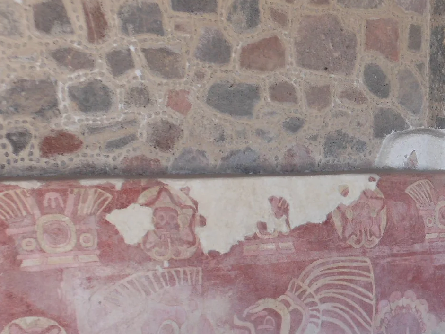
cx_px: 447
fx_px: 1311
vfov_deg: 14.4
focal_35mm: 102
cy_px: 304
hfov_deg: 18.7
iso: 125
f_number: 4
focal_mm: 8.9
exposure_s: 1/30
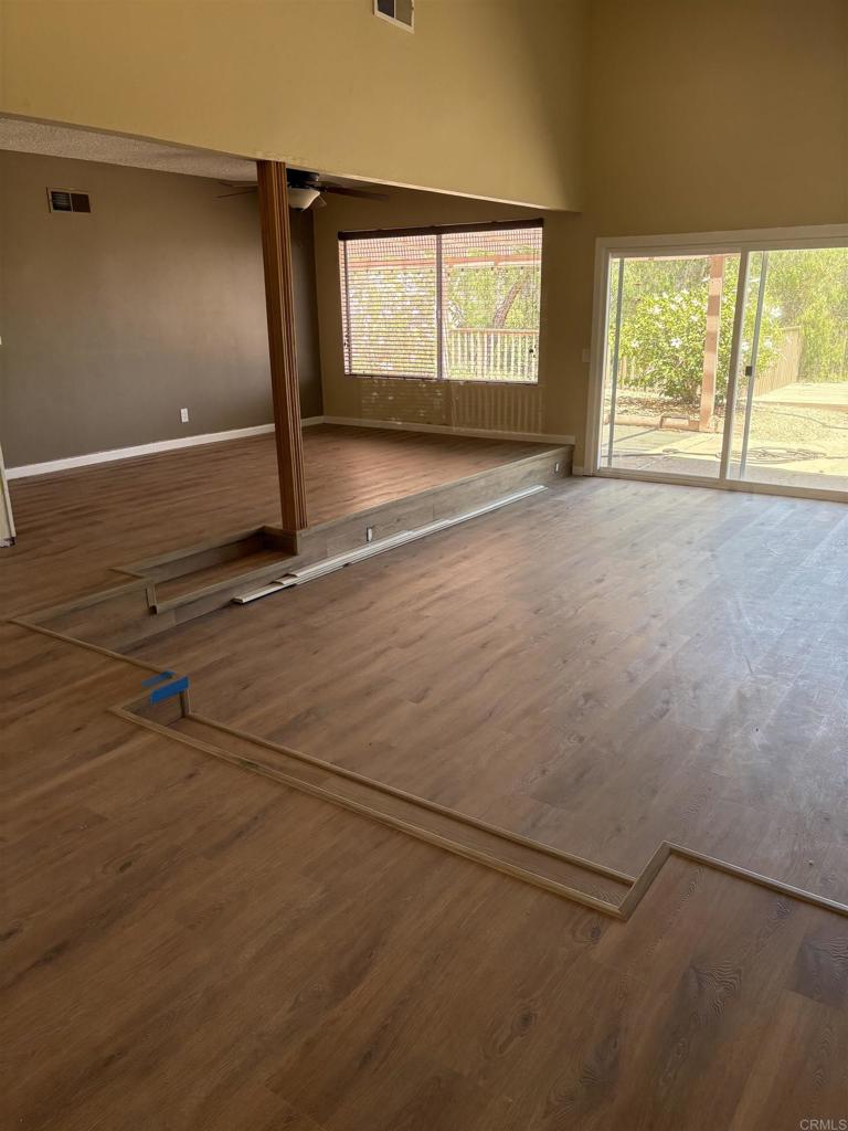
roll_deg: +1.8
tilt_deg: -16.9
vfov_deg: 67.3
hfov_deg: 53.1
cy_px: 566
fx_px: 849
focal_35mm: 26
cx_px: 424
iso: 100
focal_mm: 5.96
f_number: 1.6
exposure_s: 1/230
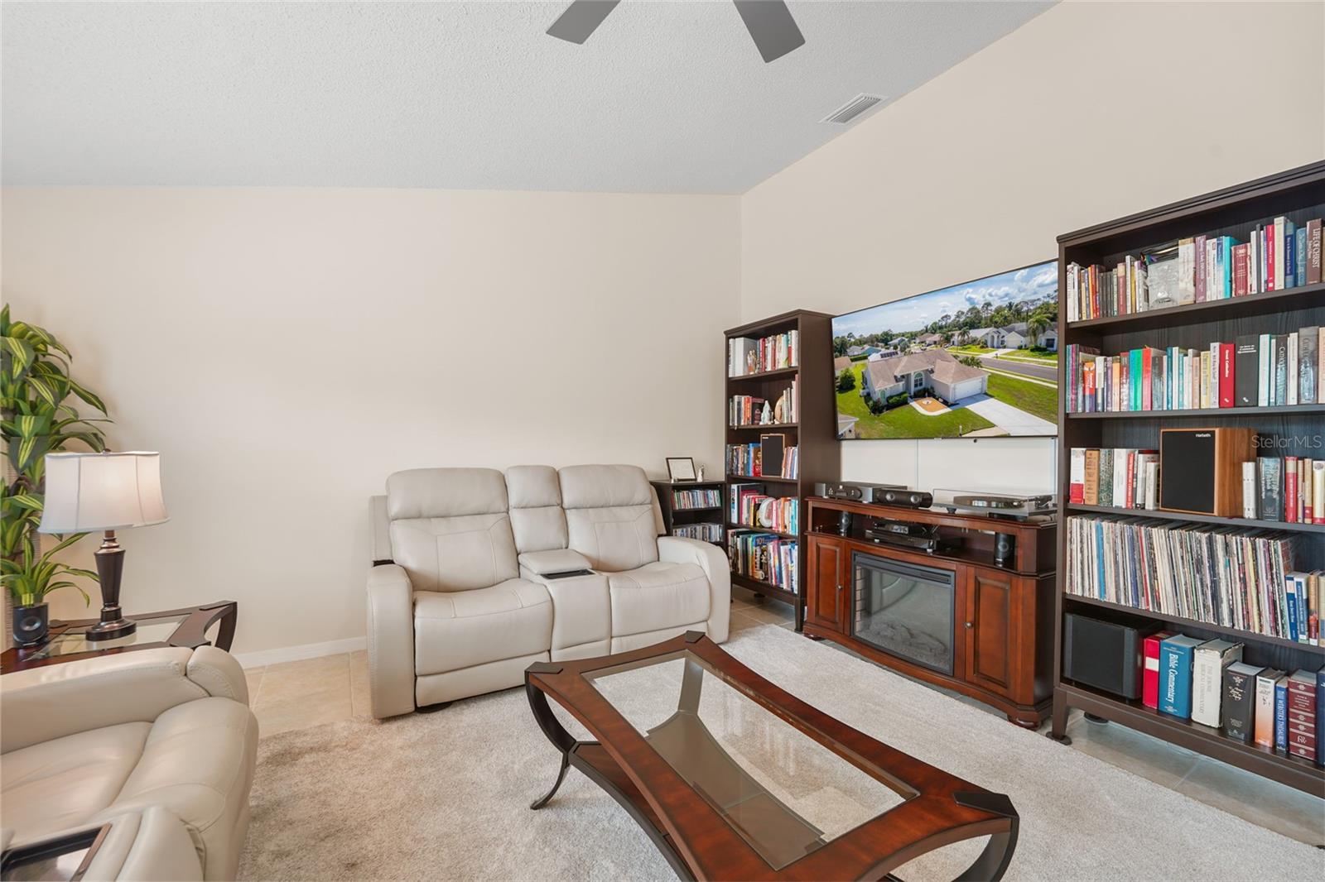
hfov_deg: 104.3
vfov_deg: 81.2
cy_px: 441
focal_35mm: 14
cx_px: 662
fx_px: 515
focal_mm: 14
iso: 200
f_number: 8
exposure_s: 1/25
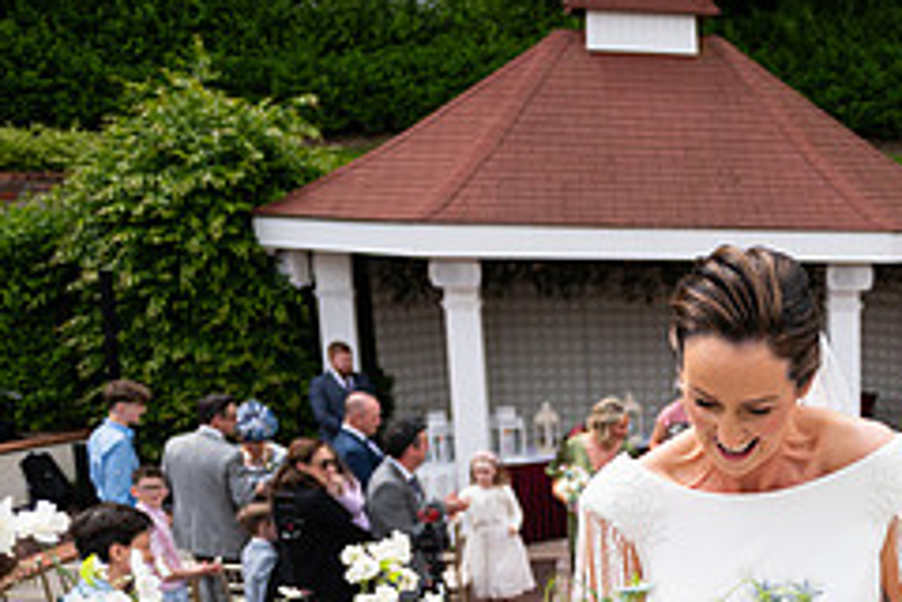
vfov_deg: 22.4
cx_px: 1022
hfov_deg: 30.4
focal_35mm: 58
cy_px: 615
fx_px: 1453
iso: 250
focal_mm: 24
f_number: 3.5
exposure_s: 1/2500
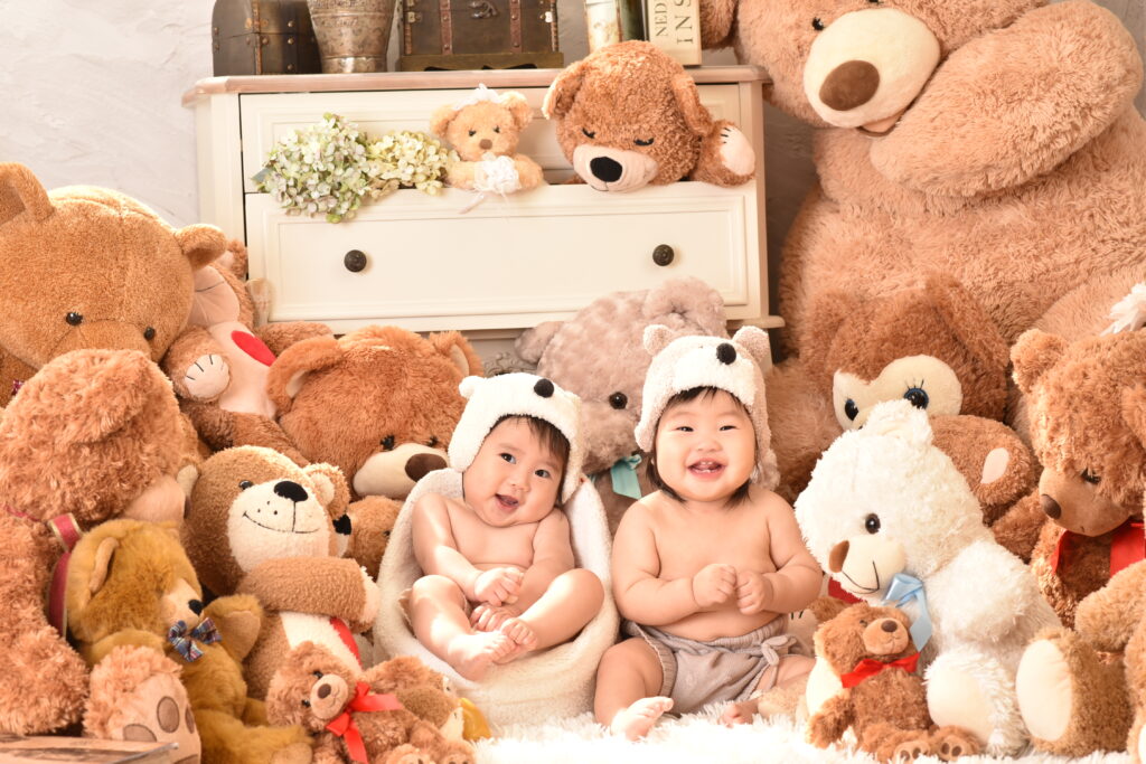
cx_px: 573
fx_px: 2706
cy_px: 382
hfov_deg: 23.9
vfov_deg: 16.1
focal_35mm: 85
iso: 1000
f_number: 8
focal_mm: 85
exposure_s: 1/160
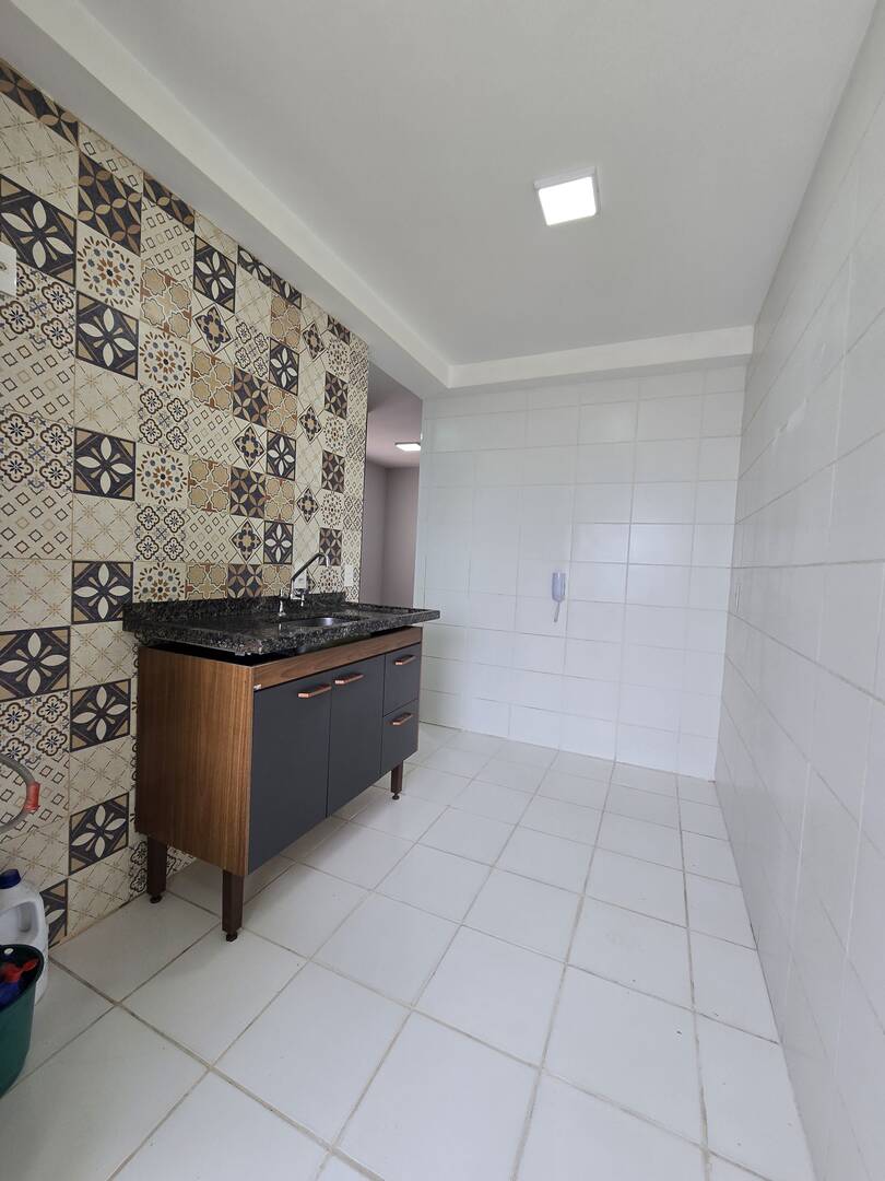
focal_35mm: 13
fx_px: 443
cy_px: 590
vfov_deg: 106.2
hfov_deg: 89.9
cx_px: 442
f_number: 2.2
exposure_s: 1/120
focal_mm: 2.2
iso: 64
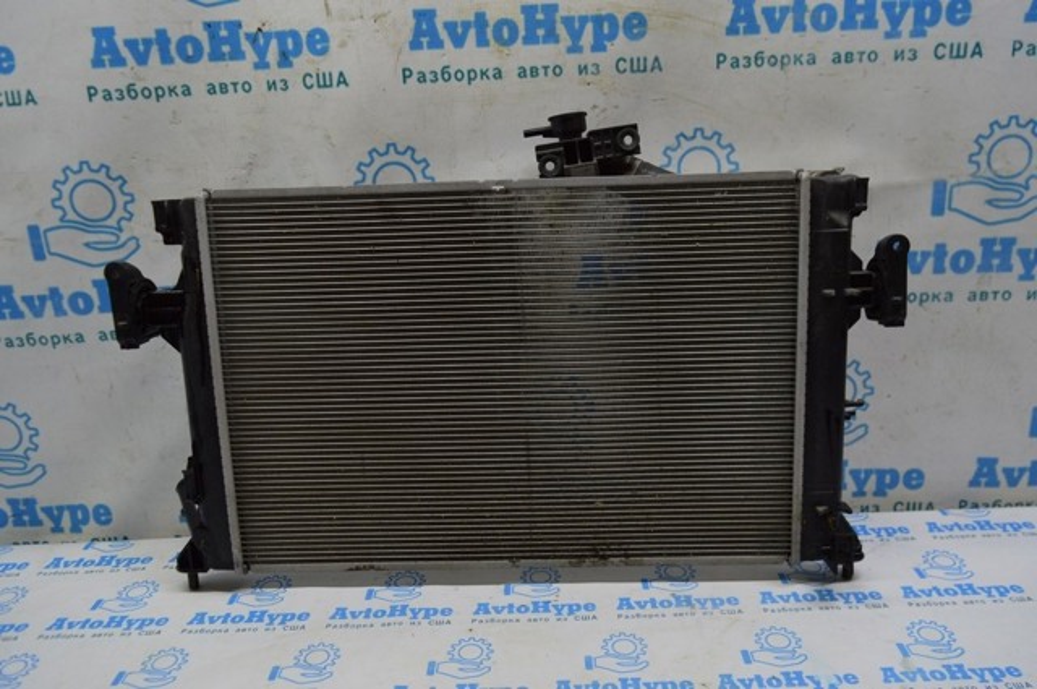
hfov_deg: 62.0
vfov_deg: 43.5
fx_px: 863
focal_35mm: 30
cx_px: 518
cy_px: 344
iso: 400
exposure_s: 1/60
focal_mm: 20
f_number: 5
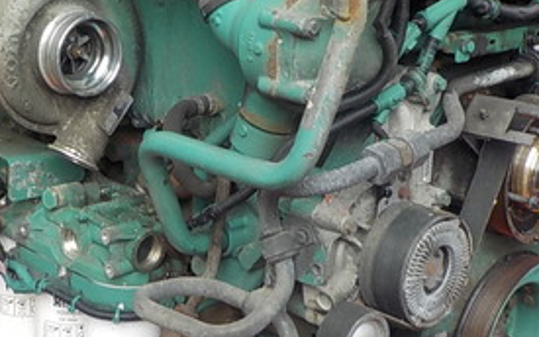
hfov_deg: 27.8
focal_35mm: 74
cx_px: 237
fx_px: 1087
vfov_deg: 17.6
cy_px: 127
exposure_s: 1/40
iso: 125
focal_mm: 4.1
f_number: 3.3
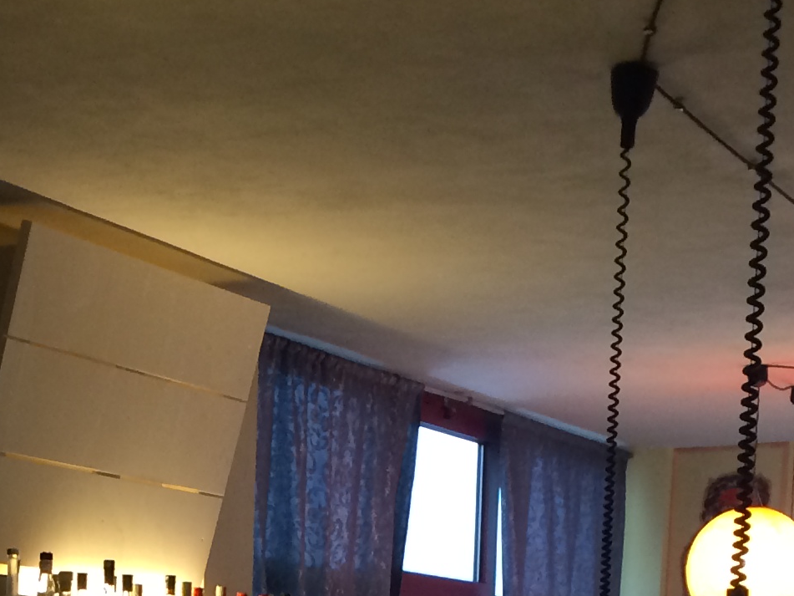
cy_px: 985
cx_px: 157
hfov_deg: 18.9
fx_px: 2362
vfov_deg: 13.3
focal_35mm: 103
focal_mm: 4.12
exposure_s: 1/30
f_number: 2.2
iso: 125
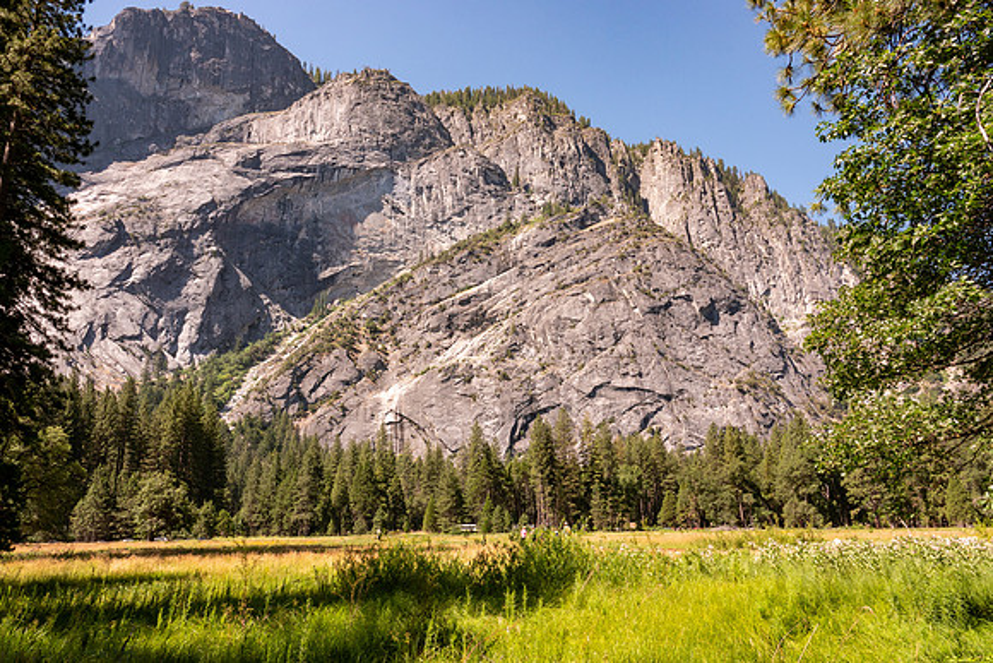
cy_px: 332
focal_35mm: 25
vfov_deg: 52.0
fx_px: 679
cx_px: 496
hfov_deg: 72.3
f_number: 6.3
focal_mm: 8.8
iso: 100
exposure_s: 1/250
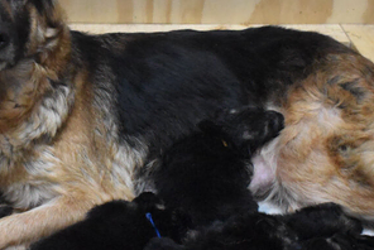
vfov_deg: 18.2
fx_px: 780
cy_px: 113
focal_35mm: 75
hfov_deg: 26.8
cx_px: 127
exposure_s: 1/125
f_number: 4.2
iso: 8000
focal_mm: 28
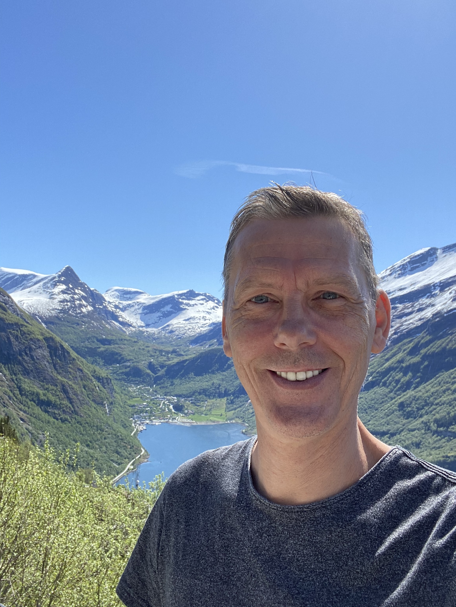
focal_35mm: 30
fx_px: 527
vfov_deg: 60.0
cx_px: 228
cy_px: 304
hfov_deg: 46.8
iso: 25
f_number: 2.2
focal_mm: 2.71
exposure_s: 1/563
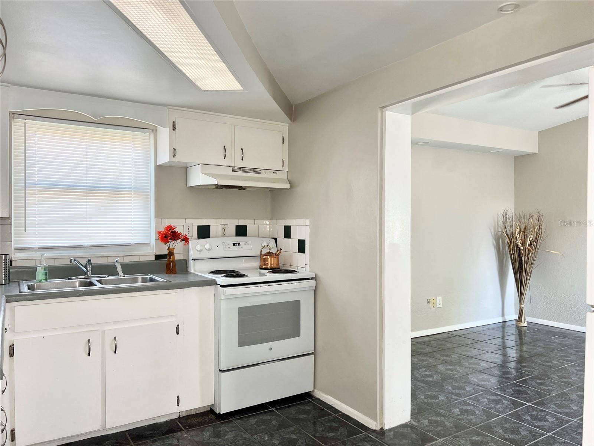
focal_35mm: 26
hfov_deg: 67.3
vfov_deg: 53.1
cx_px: 297
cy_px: 223
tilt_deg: -0.1
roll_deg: +0.1
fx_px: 446
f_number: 1.5
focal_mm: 5.7
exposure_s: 1/60
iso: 64
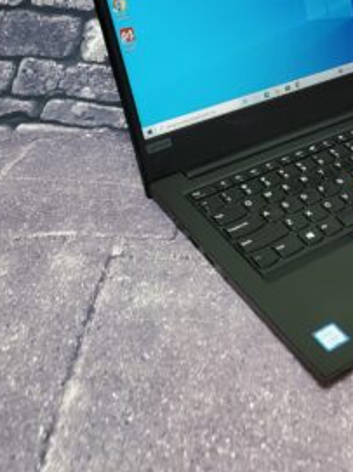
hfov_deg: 25.6
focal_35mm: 55
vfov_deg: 33.2
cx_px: 327
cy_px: 53
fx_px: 748
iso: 320
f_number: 1.5
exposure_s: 1/50
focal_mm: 4.3
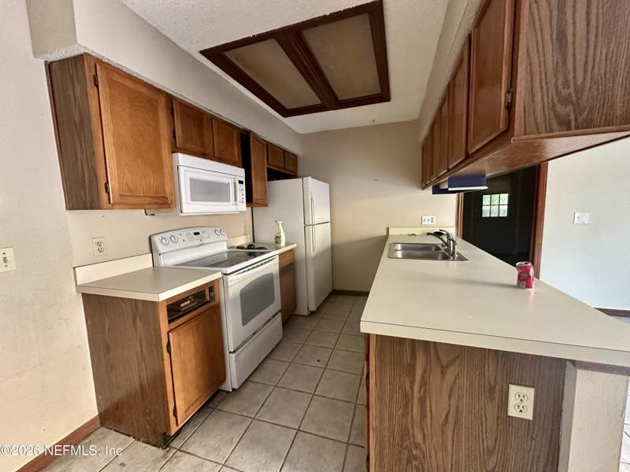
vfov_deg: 85.7
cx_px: 315
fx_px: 255
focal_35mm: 14
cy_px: 236
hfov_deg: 102.1
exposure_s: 1/60
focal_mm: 2.22
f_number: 2.2
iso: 500
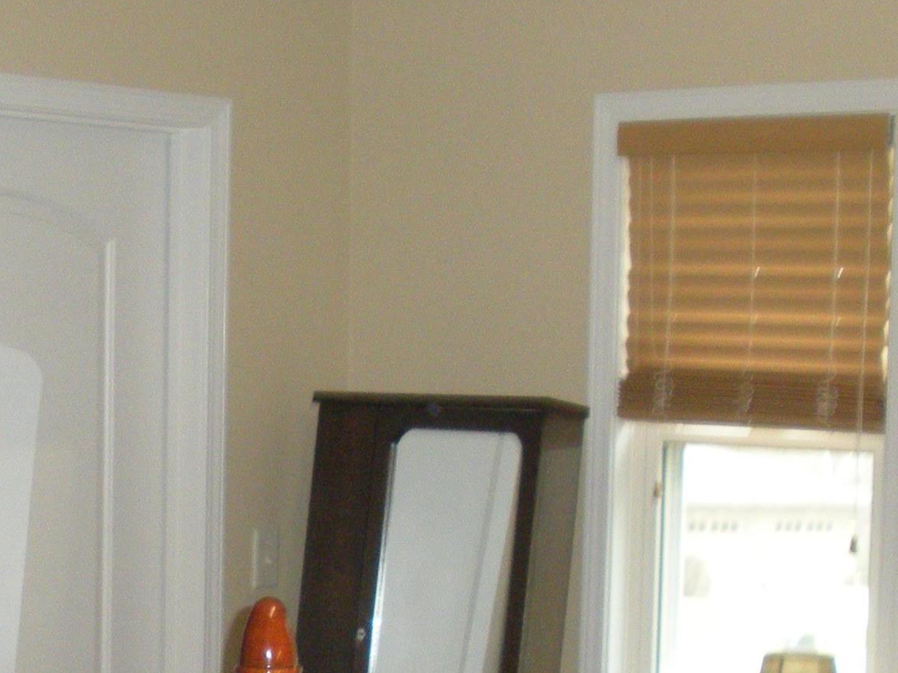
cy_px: 804
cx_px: 182
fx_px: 2464
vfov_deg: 15.0
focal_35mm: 95
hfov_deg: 20.4
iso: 343
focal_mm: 6.3
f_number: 3.5
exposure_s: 1/30
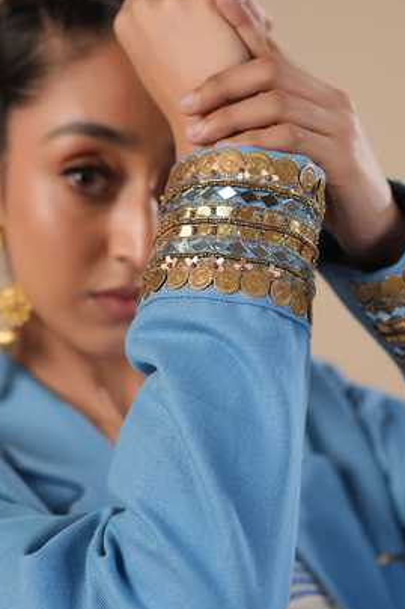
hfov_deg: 20.9
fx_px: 1098
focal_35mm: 65
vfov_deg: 30.9
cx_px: 215
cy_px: 340
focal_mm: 50
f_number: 2.8
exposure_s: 1/125
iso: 160
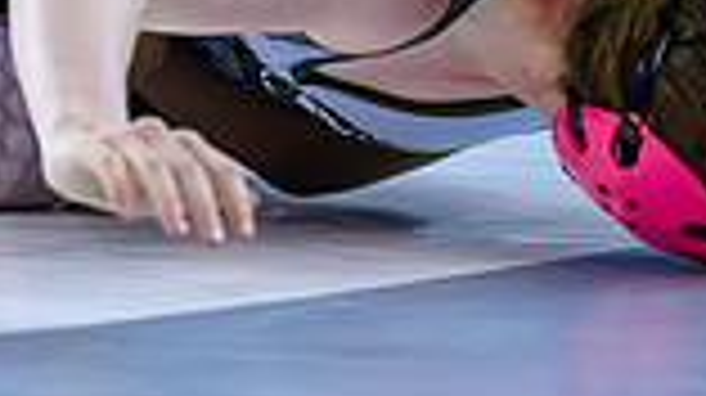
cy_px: -69
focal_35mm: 387
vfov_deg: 3.1
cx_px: -178
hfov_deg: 5.6
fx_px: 7239
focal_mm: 95
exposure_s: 1/800
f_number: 2.8
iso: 2500
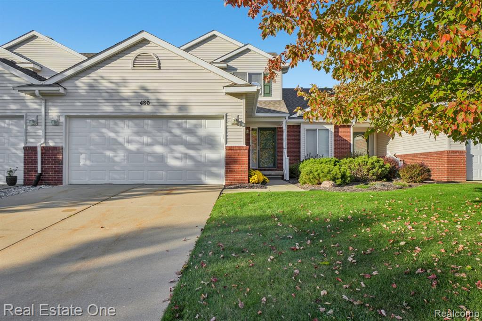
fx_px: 301
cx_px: 241
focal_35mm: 22
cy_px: 160
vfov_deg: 56.1
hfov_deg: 77.3
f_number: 8
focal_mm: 15
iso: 100
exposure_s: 1/200
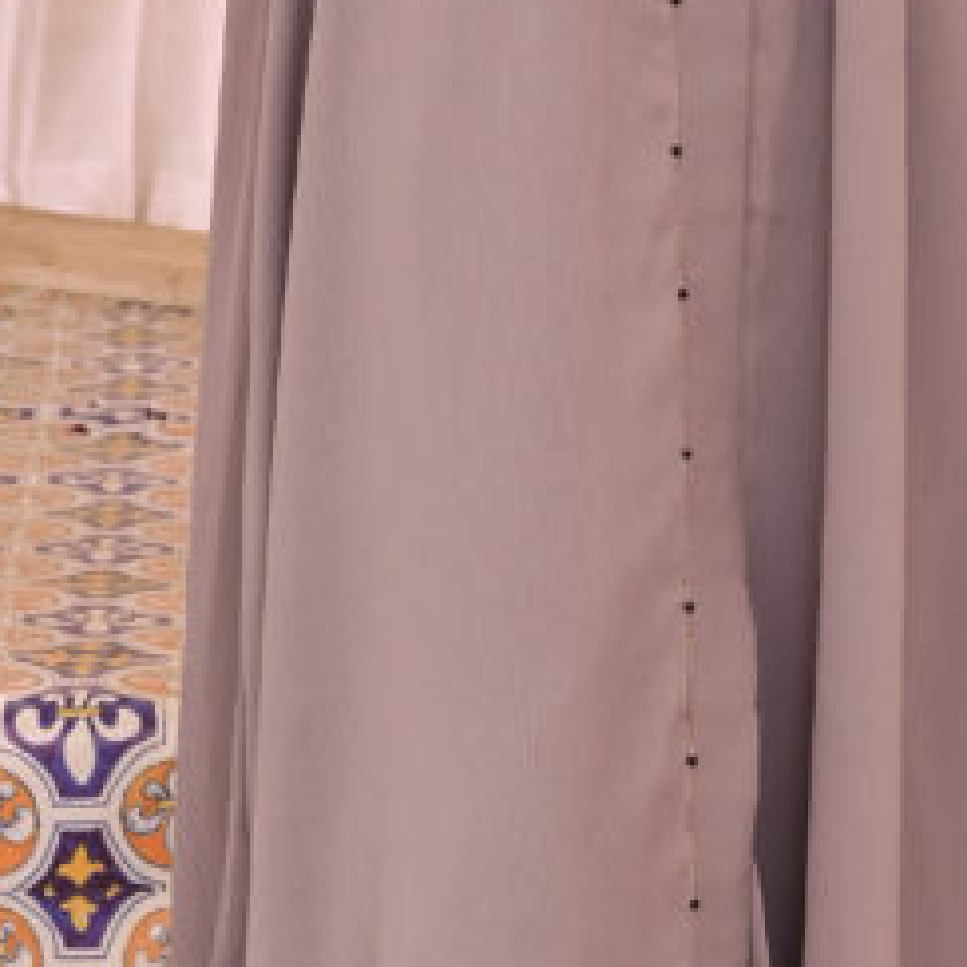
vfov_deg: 9.5
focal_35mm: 183
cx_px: 634
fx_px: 5784
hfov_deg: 9.6
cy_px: -95
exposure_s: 1/200
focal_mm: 50
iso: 500
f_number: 7.1
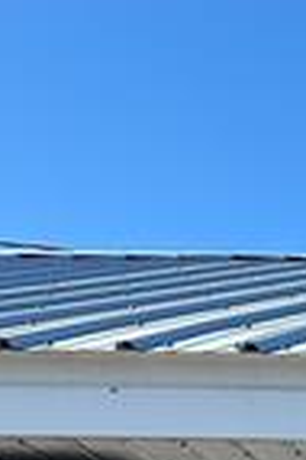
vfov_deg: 13.7
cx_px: 796
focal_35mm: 134
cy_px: 820
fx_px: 1713
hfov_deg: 9.0
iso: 80
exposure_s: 1/3472
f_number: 1.78
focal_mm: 6.86
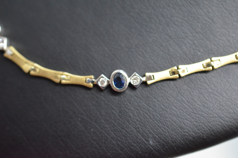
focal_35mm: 60
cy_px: 79
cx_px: 119
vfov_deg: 22.5
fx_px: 396
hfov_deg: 33.5
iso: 3200
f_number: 4
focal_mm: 40
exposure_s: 1/1000
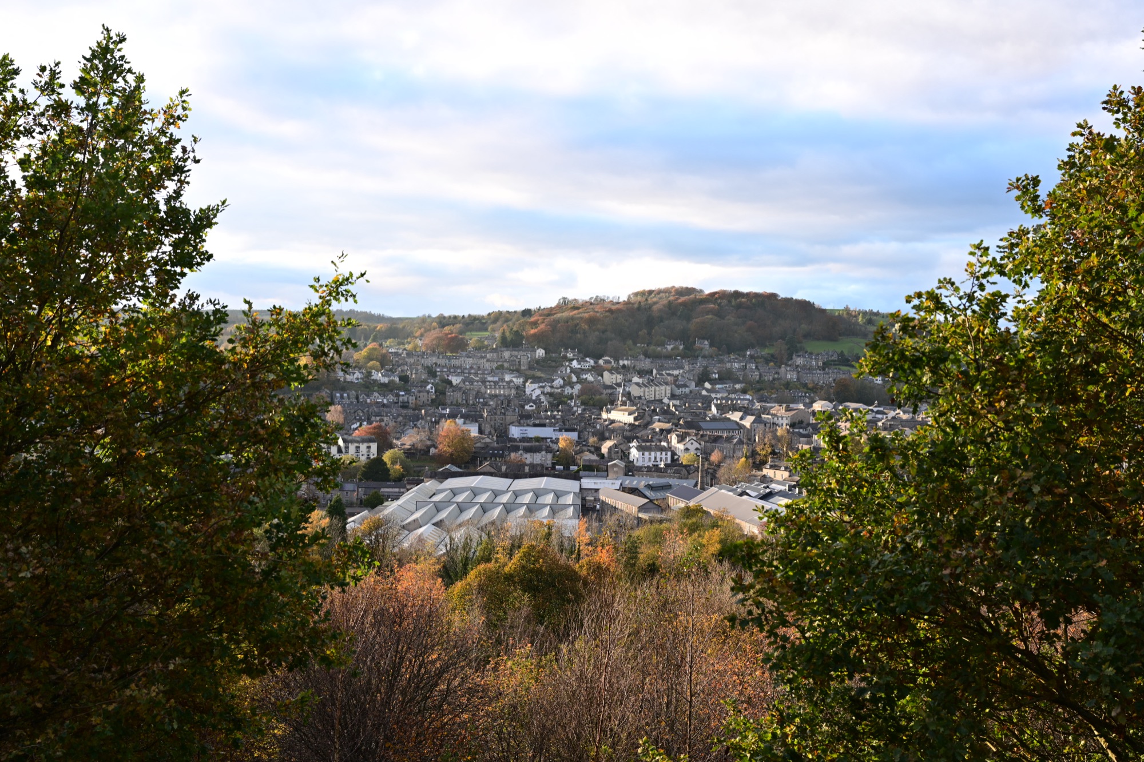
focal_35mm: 36
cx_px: 572
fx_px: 1144
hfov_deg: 53.1
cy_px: 381
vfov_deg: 36.9
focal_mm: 36
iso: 100
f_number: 4
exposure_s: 1/60
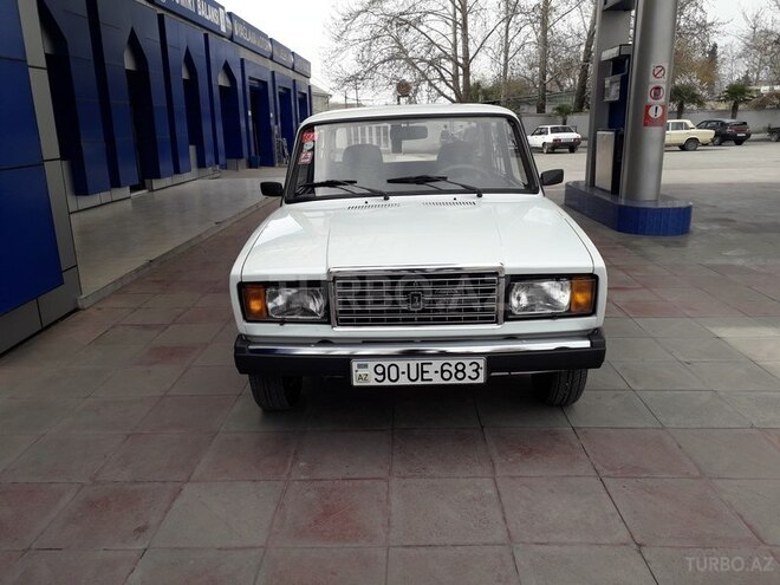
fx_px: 608
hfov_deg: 65.3
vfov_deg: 51.4
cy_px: 292
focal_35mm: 27
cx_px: 390
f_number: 1.9
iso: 40
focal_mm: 3.6
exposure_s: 1/1000
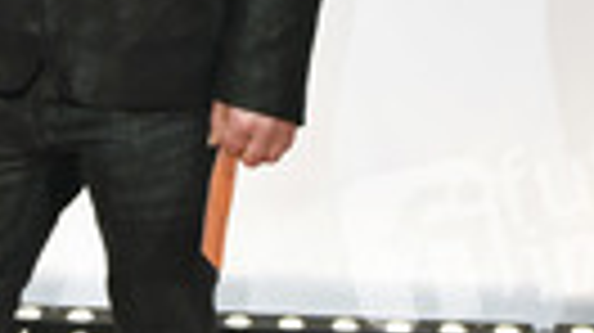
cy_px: 0
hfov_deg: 19.7
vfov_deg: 11.1
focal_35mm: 108
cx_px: 162
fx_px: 1700
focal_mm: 34
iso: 2500
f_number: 6.3
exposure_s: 1/160
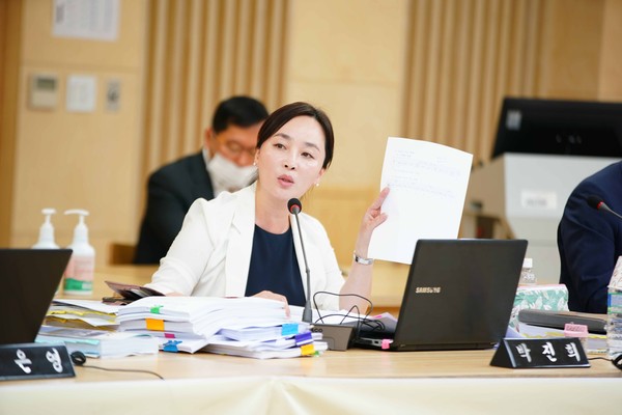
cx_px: 311
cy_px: 208
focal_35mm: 200
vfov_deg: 6.9
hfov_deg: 10.3
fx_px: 3455
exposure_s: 1/125
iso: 400
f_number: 2.8
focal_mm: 200
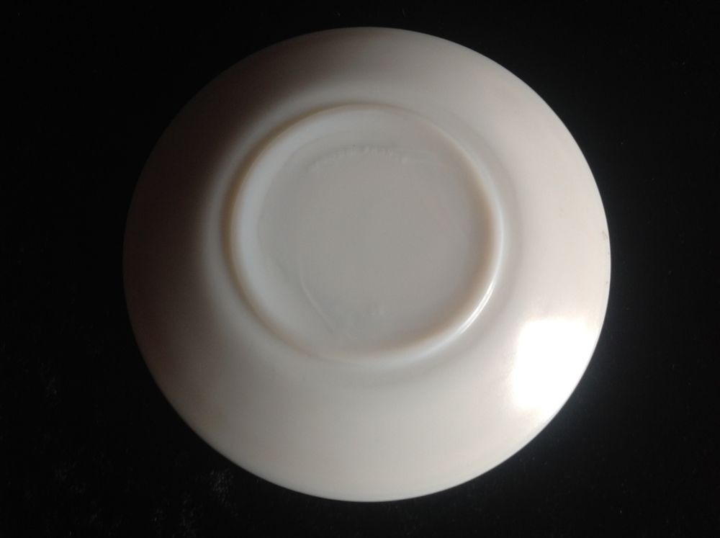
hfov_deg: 52.7
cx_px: 360
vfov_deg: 40.6
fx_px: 727
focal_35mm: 35
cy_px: 269
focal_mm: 4.28
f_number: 2.4
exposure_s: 1/15
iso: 64
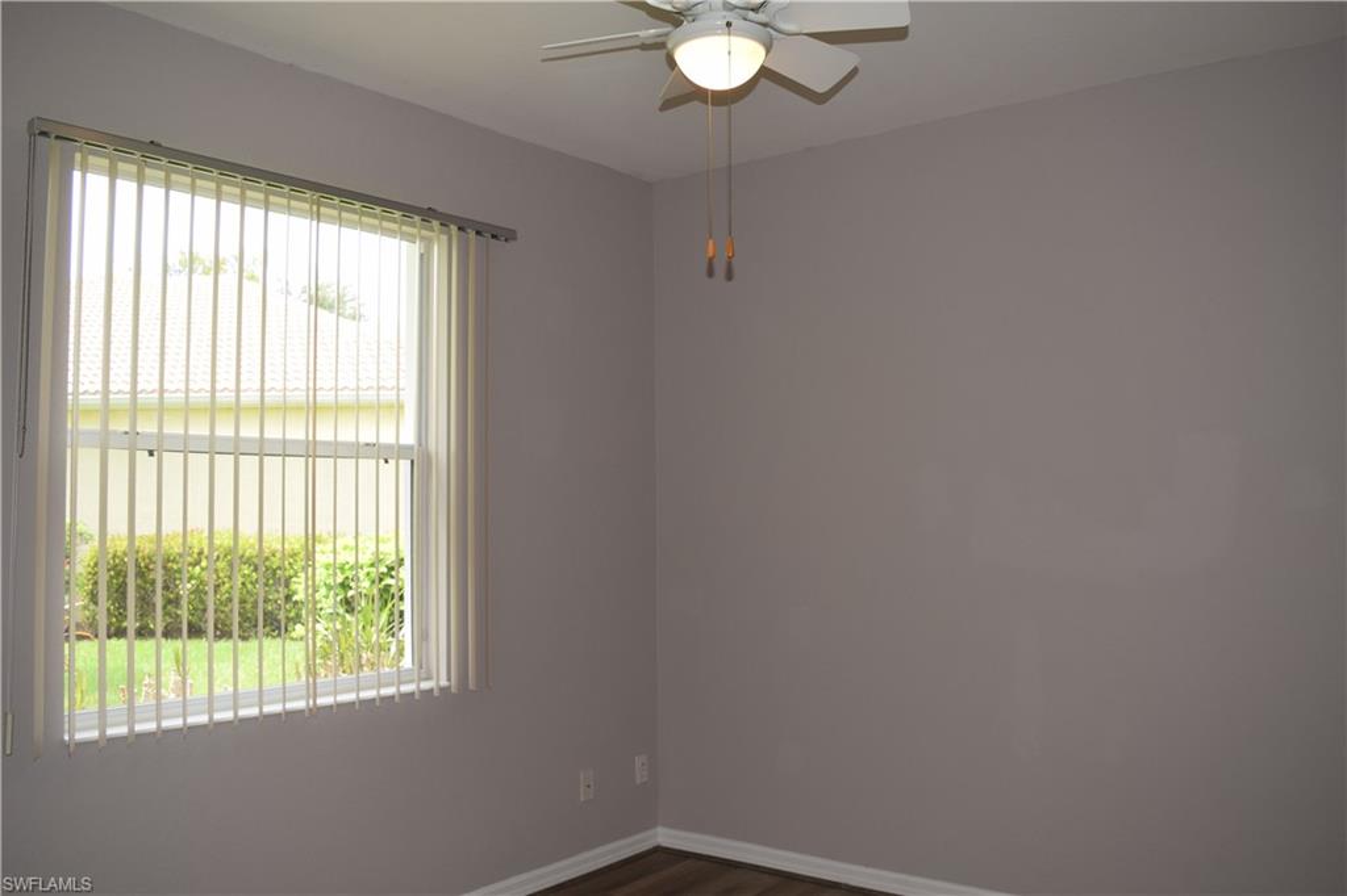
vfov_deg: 41.7
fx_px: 1178
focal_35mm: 32
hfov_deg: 59.5
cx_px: 674
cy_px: 448
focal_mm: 21
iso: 360
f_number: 5.6
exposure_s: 1/125
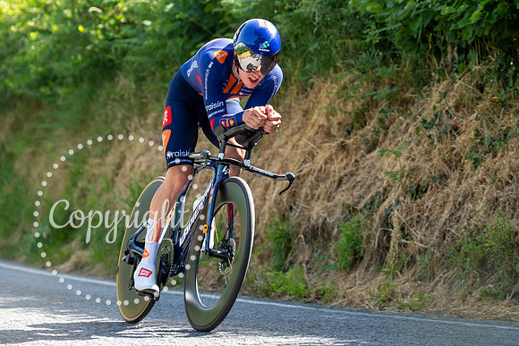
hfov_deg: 8.4
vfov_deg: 5.6
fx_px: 3537
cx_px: 289
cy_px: 145
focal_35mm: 245
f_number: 3.5
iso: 500
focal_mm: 151
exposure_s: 1/1000
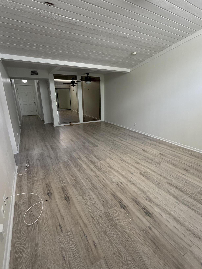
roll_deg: +0.1
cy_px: 136
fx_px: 132
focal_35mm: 17
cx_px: 105
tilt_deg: -17.2
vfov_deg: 91.0
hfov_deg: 74.7
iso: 250
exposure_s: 1/121
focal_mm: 2.22
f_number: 2.2
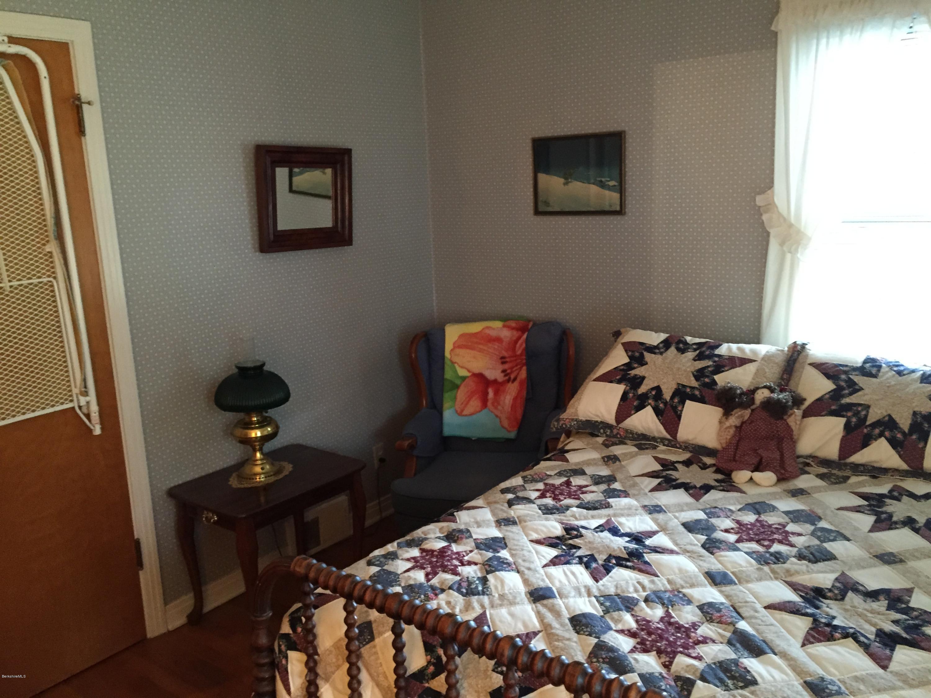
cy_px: 349
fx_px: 780
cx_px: 466
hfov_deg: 61.7
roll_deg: +1.2
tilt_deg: -12.6
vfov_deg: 48.2
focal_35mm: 29
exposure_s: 1/20
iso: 250
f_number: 2.2
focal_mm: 4.15
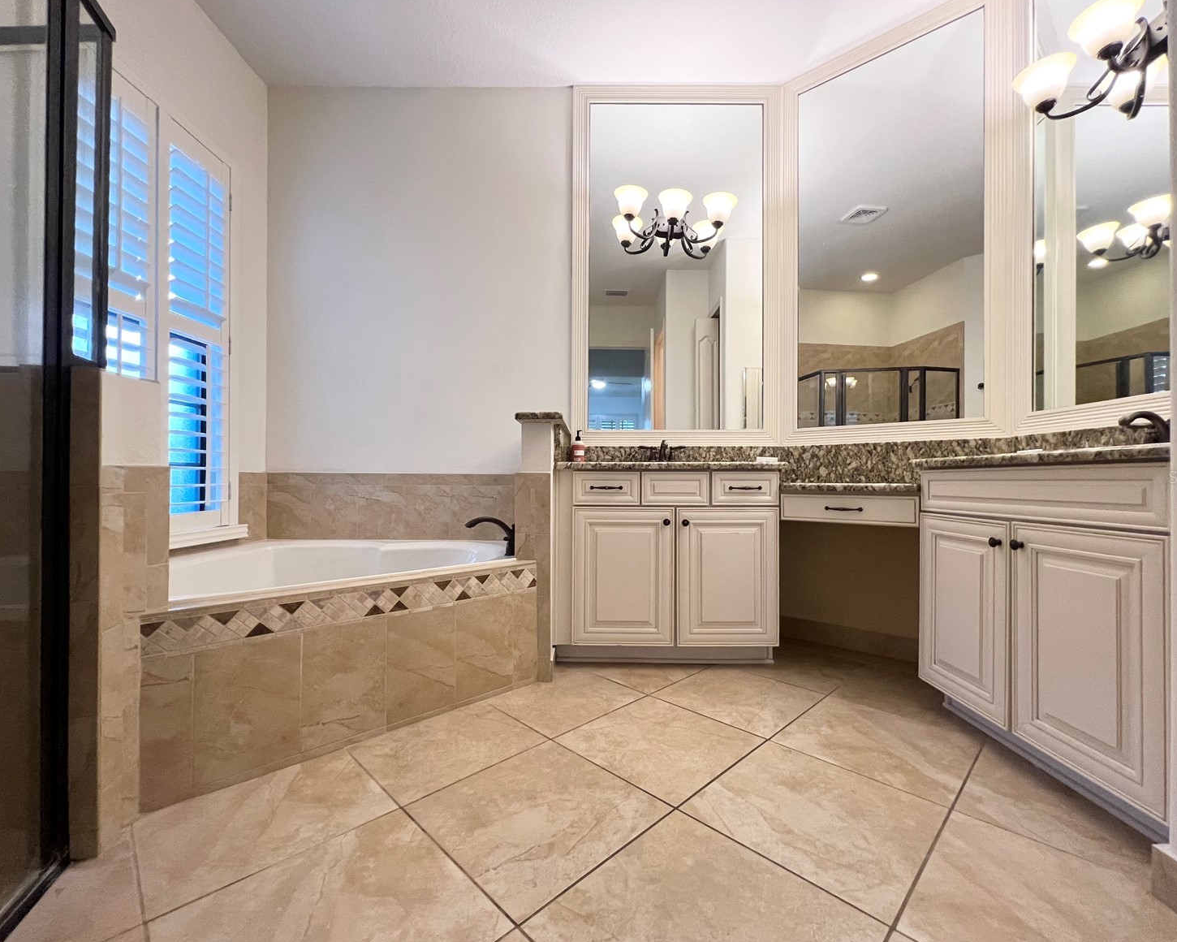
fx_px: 488
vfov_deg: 88.0
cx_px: 596
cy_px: 477
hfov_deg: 100.7
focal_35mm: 14
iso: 320
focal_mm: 1.57
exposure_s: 1/60
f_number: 1.8
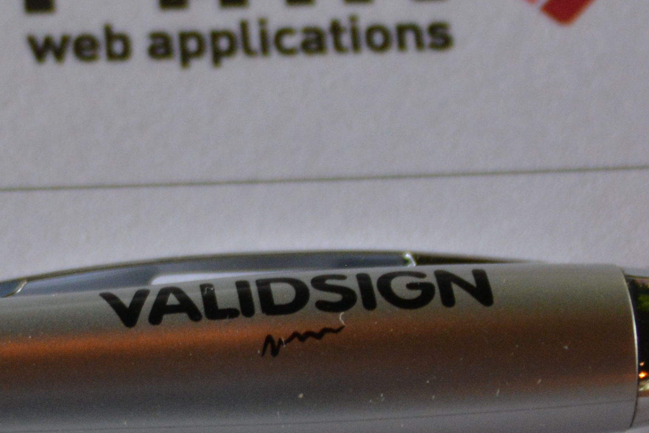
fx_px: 4884
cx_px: -37
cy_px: 159
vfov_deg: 5.1
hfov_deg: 7.6
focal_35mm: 271
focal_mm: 46
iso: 800
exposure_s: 1/50
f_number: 4.5
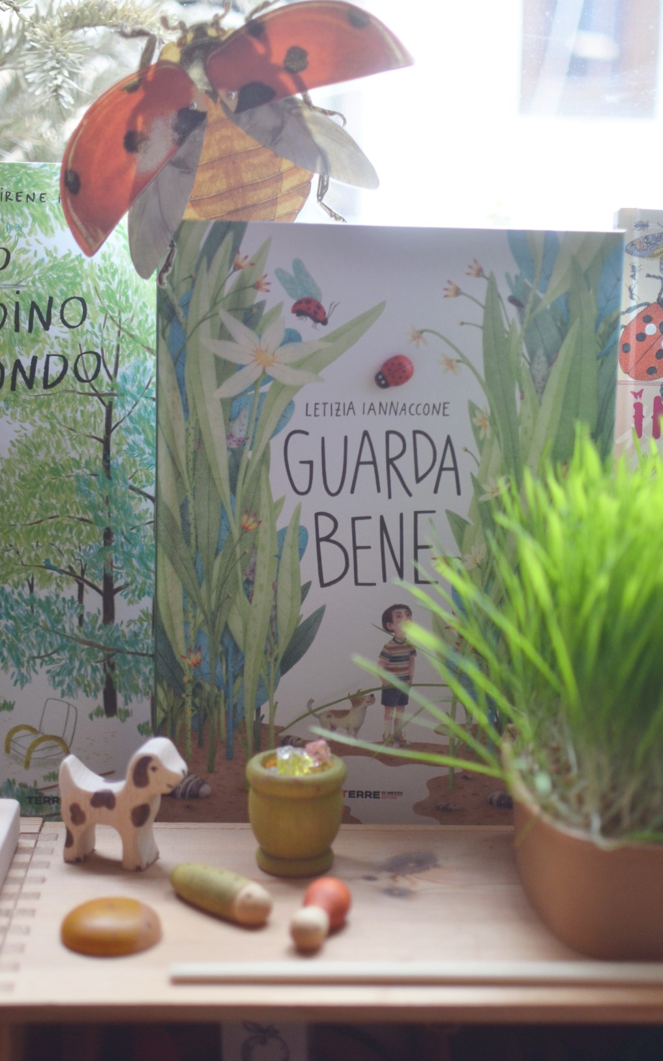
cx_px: 347
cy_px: 530
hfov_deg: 24.2
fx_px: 1548
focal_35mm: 54
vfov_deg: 37.9
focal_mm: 35
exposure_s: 1/100
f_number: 1.8
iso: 500
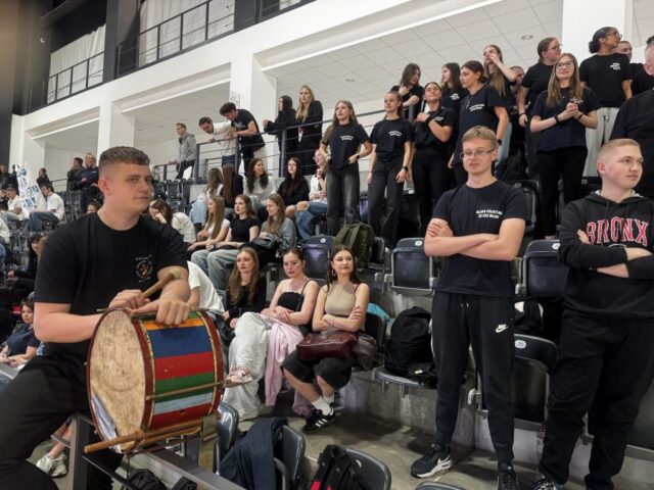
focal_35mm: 24
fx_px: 453
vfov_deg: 56.8
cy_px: 245
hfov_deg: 71.6
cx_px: 327
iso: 250
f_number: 1.78
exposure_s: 1/50
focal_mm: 6.76
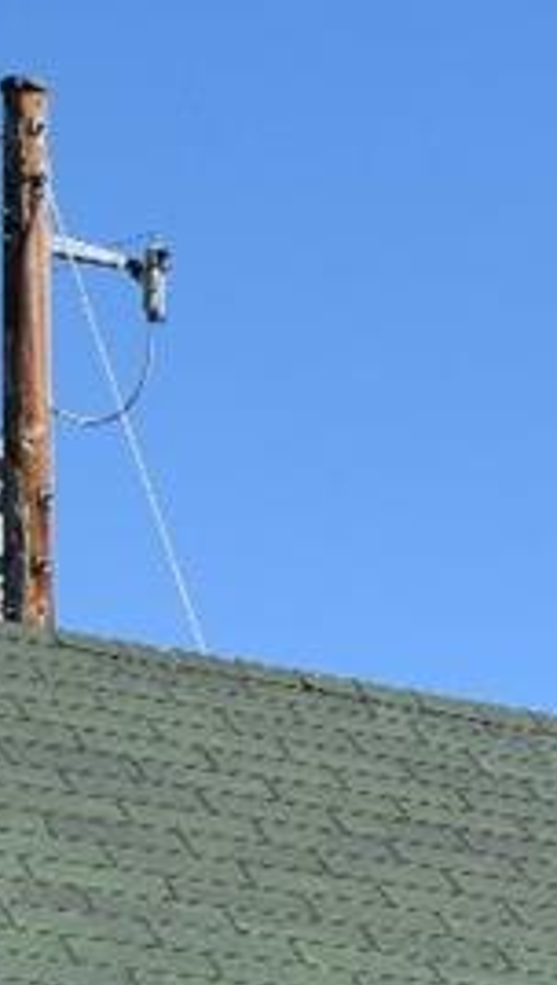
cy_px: 1714
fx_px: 4579
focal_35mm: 175
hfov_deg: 6.2
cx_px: 1869
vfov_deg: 11.5
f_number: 9
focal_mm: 20
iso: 200
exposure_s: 1/320
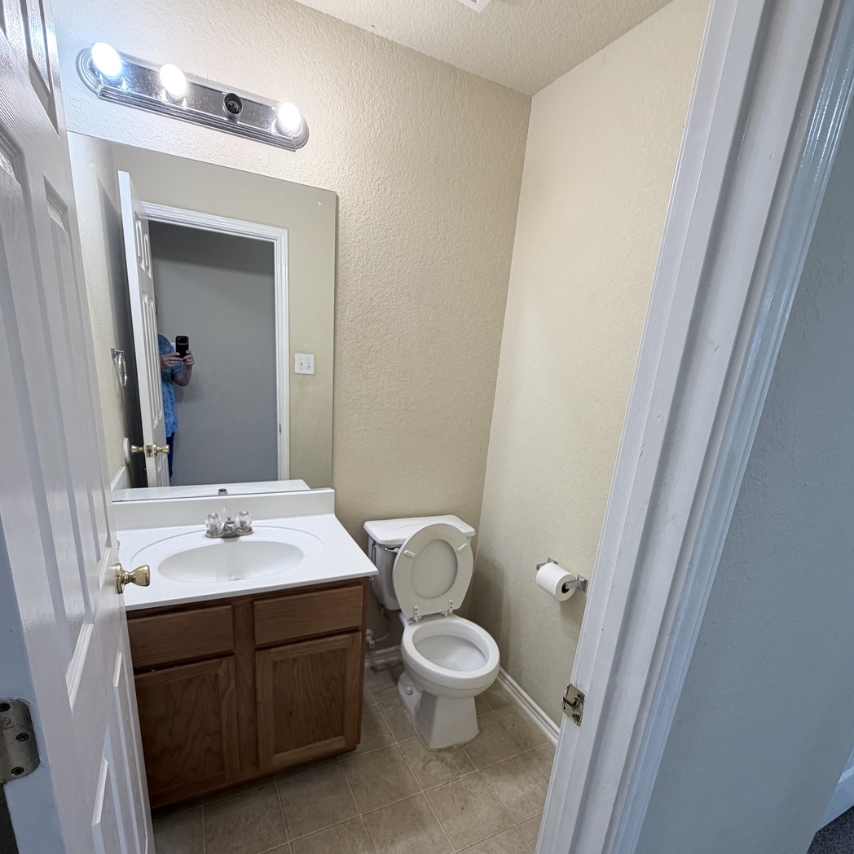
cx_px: 430
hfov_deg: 84.0
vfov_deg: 83.2
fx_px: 474
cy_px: 503
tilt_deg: -15.6
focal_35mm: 17
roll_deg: -5.6
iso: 160
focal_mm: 2.22
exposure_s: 1/120
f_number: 2.2
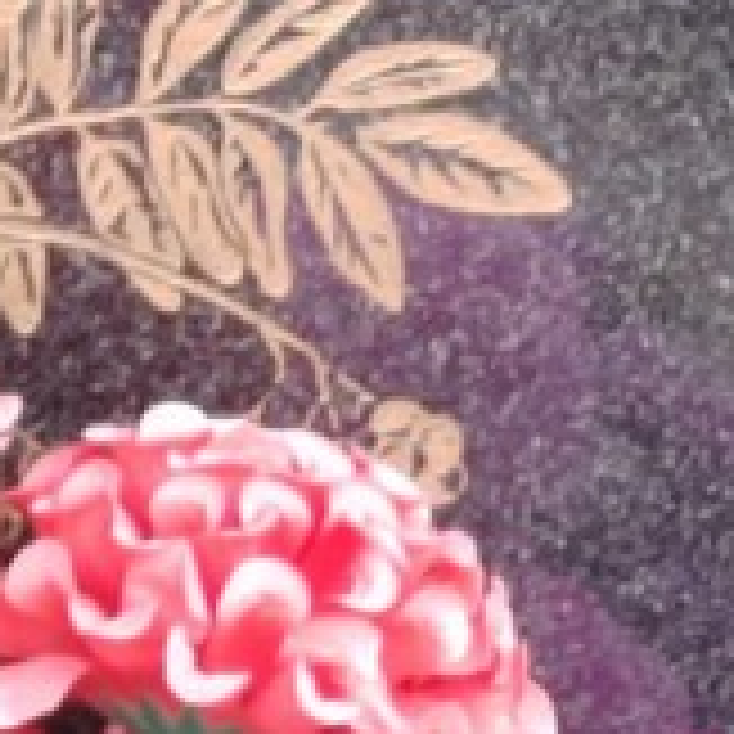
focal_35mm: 361
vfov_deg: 4.8
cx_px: 243
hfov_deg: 4.9
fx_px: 8660
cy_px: -383
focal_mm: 5.52
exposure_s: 1/170
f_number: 1.9
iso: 100
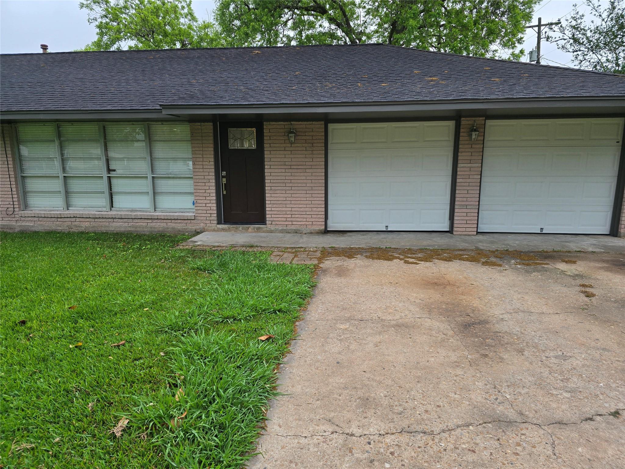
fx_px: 415
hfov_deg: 73.9
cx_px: 312
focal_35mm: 23
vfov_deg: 58.9
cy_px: 234
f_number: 1.7
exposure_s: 1/180
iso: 32
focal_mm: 6.3
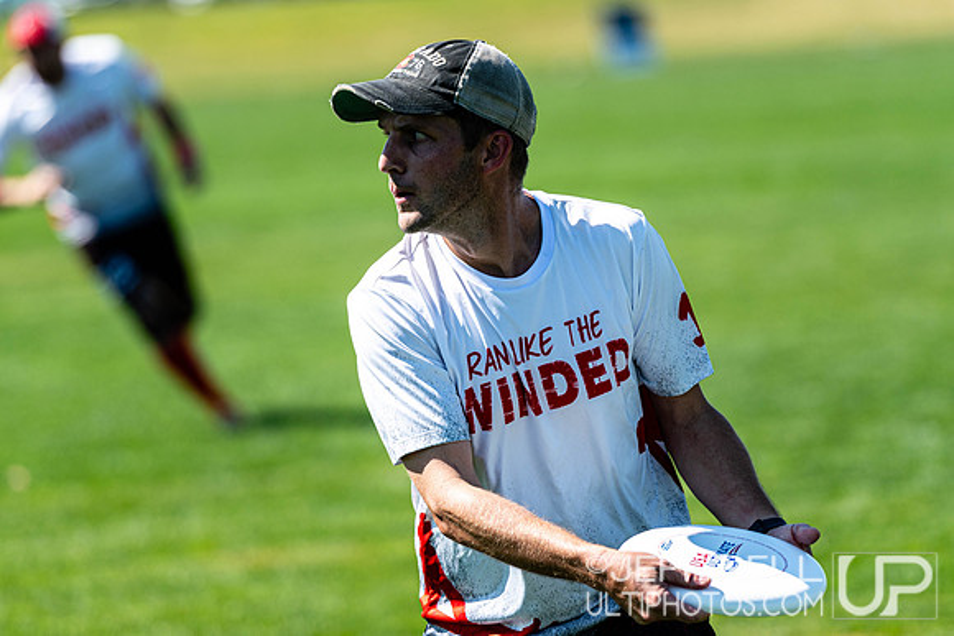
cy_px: 318
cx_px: 477
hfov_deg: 6.9
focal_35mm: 300
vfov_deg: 4.6
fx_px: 7951
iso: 100
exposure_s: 1/1250
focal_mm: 200
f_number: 3.2
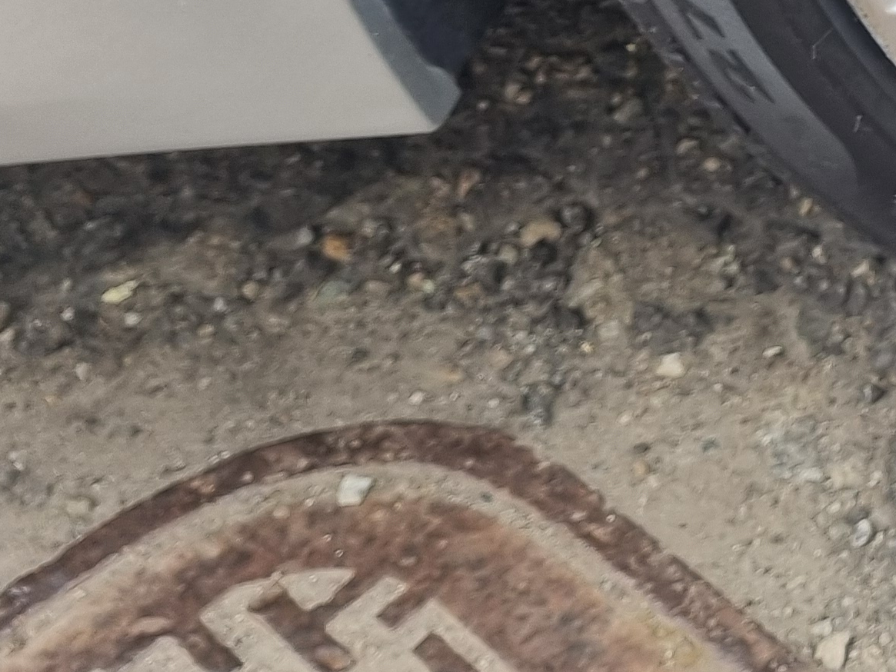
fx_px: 2330
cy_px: -390
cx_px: 1510
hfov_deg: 18.2
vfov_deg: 15.0
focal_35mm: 90
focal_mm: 5.4
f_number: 1.8
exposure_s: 1/282
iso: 50
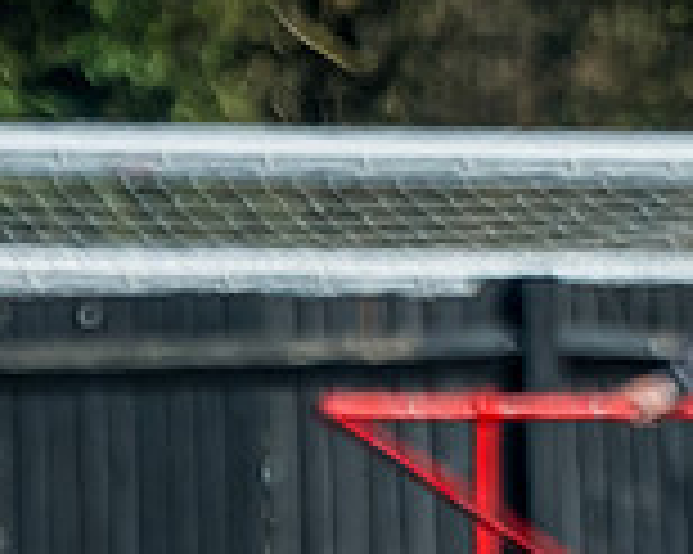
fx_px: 35481
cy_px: 1036
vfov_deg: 0.9
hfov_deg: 1.1
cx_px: 1290
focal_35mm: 1731
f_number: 4
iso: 400
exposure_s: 1/3200
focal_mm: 200
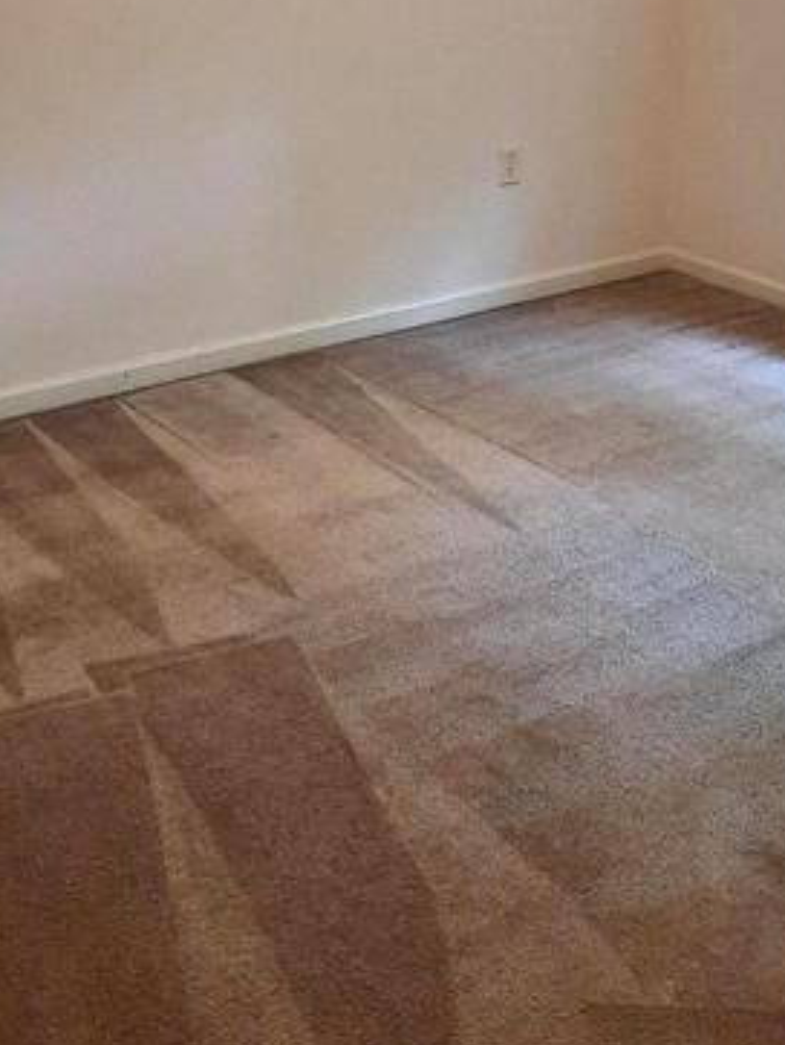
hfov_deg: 27.3
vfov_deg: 35.2
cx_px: 551
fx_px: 1601
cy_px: 231
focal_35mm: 53
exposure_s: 1/60
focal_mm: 4.6
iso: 250
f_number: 2
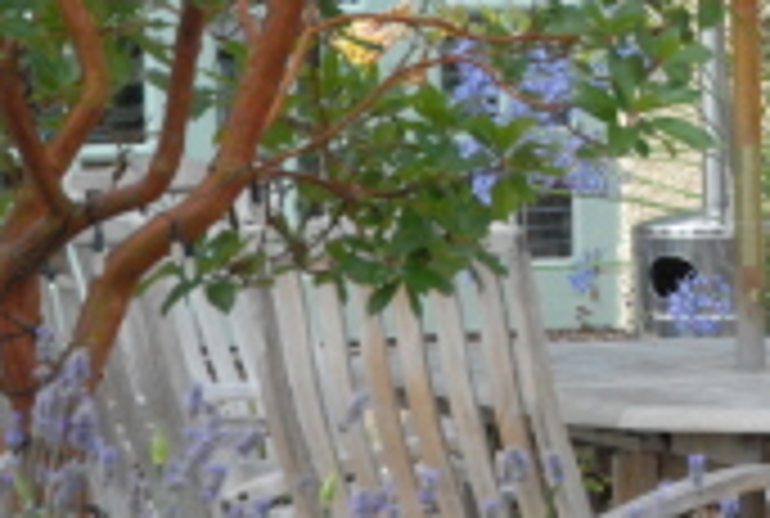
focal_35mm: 351
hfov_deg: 5.8
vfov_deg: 3.9
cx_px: 896
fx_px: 7527
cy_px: -50
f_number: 14
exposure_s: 1/400
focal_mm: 78
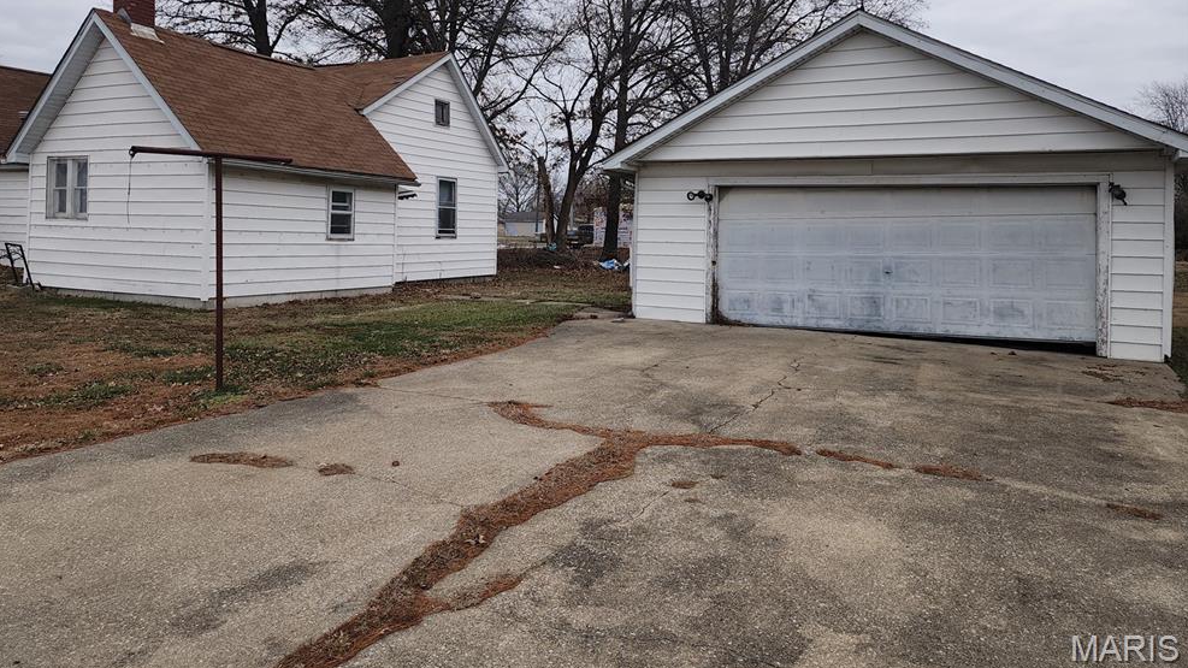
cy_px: 212
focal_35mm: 26
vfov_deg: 43.6
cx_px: 575
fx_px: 819
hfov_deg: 71.9
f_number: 1.8
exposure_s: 1/398
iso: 12
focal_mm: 6.4
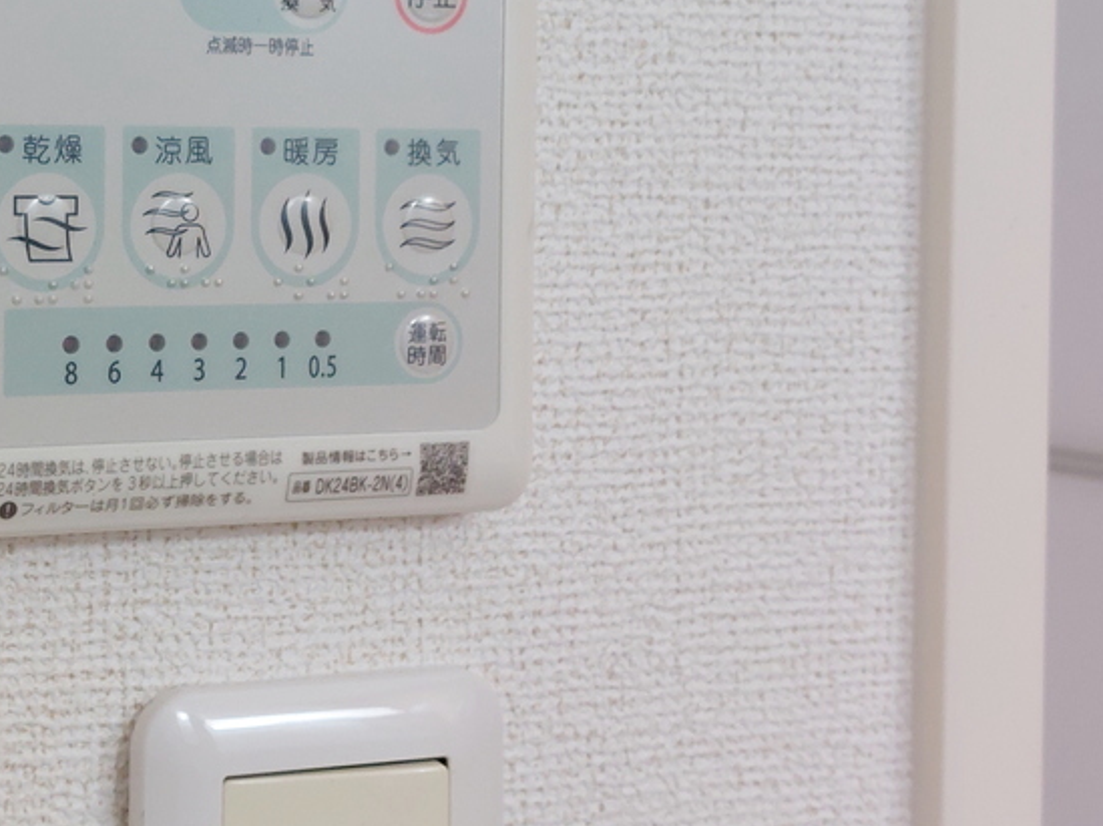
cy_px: 199
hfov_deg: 42.1
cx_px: 167
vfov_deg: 33.6
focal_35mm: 42
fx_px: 1337
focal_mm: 5.23
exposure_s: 1/60
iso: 200
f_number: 1.8
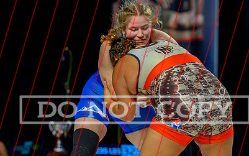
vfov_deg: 6.6
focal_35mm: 198
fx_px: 1344
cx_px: 161
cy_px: 88
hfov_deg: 10.6
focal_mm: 110
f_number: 2.8
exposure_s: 1/800
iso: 4500
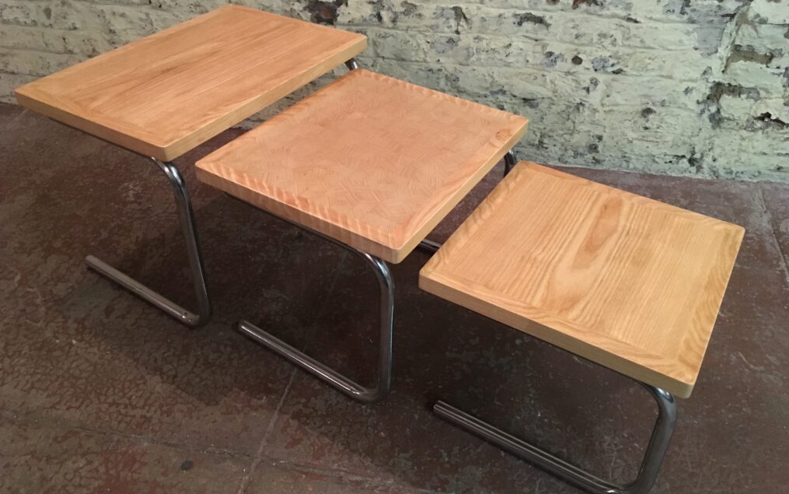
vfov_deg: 40.6
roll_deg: -0.1
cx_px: 392
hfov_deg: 61.2
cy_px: 220
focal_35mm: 31
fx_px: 667
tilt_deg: -35.4
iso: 250
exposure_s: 1/17
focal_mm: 4.15
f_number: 2.2
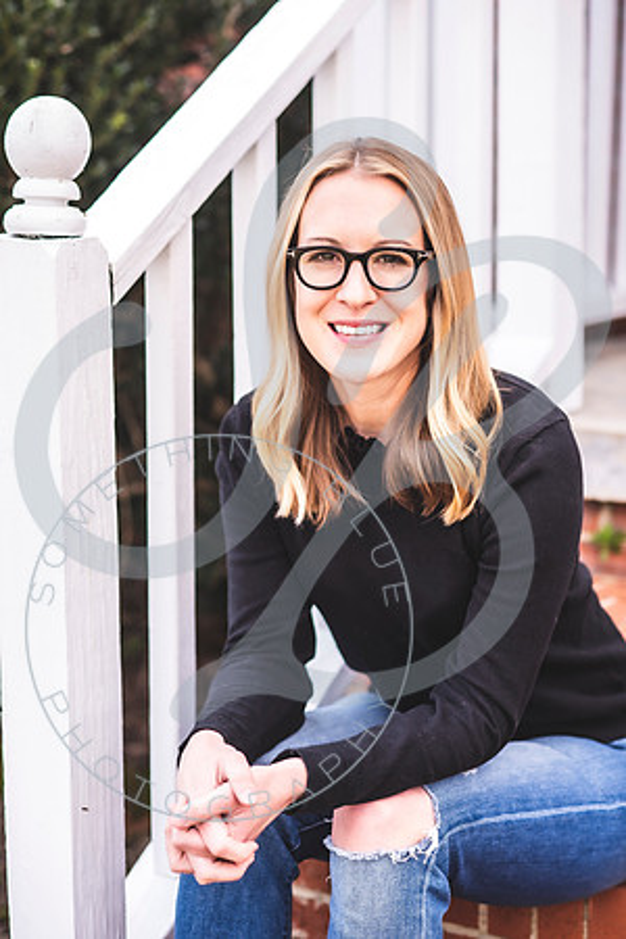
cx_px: 313
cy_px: 470
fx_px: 2217
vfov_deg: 23.9
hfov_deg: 16.1
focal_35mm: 85
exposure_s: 1/320
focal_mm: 85
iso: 100
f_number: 2.8
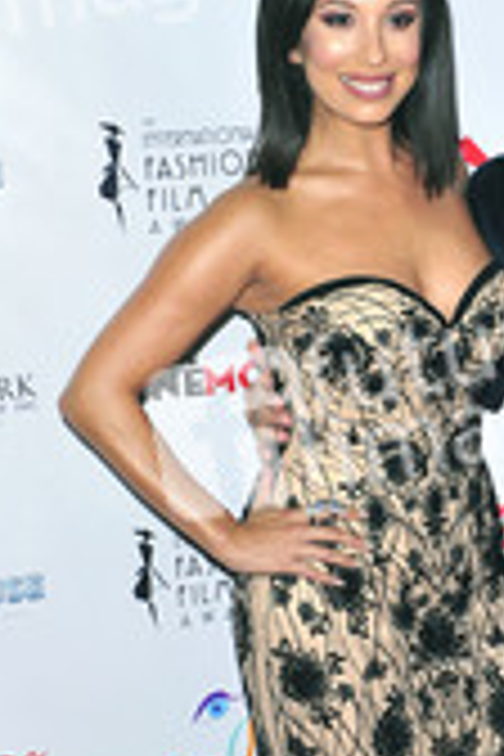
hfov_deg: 17.5
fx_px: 1596
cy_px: 639
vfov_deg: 26.0
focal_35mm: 76
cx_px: 511
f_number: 5.6
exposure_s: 1/320
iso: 500
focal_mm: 32
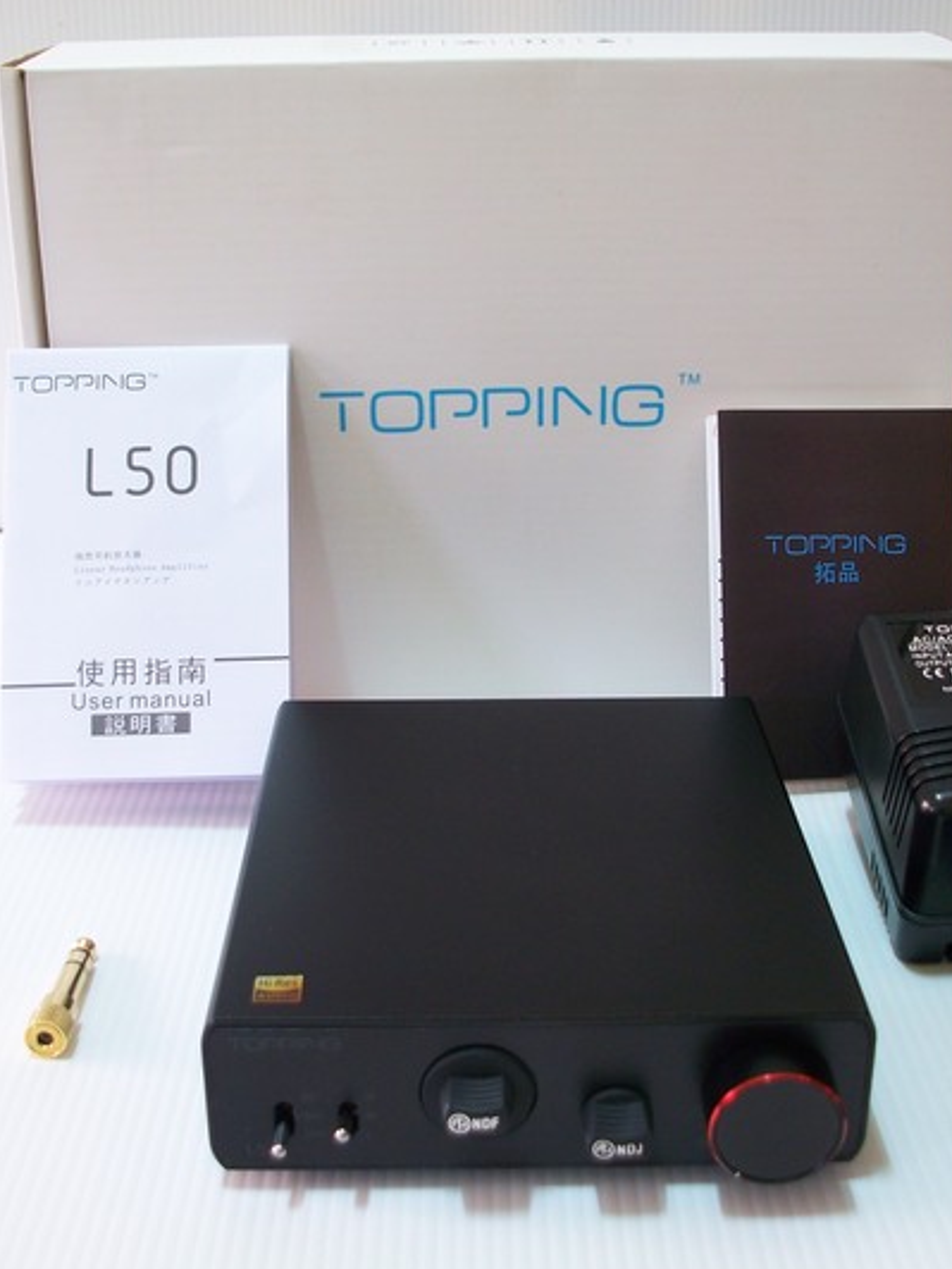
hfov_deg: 31.5
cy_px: 639
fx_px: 1687
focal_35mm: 46
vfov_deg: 41.2
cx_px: 539
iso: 64
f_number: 2.8
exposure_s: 1
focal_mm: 5.7
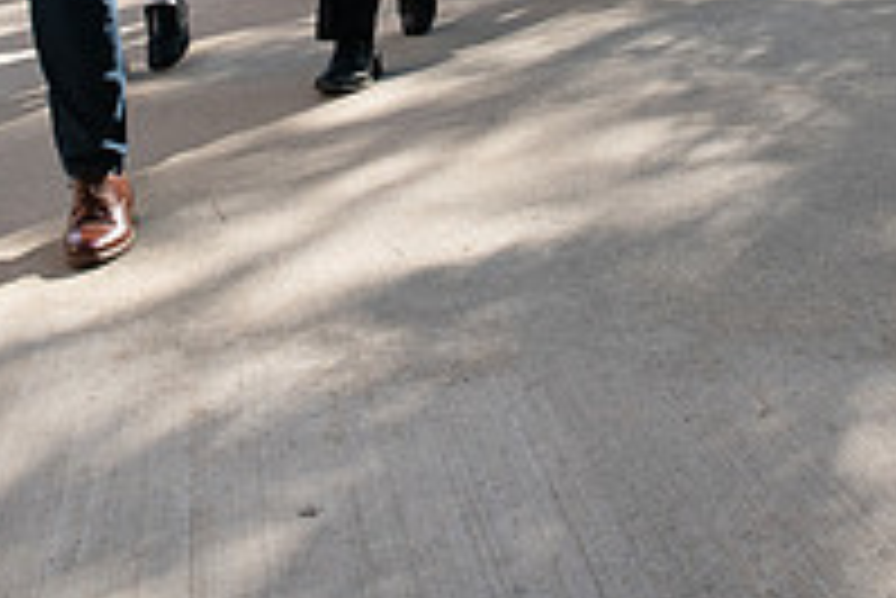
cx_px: 378
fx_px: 1743
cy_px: -209
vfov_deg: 18.0
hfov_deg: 28.8
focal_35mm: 70
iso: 400
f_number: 6.3
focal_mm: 24
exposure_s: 1/640
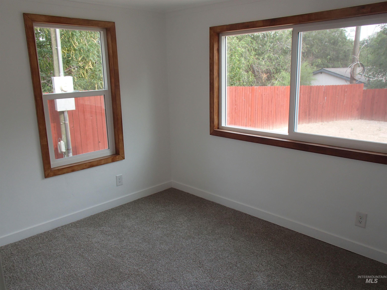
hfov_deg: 63.4
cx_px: 194
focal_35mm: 28
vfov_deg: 49.7
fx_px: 313
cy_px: 145
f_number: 3.9
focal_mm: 5
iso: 100
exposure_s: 1/80
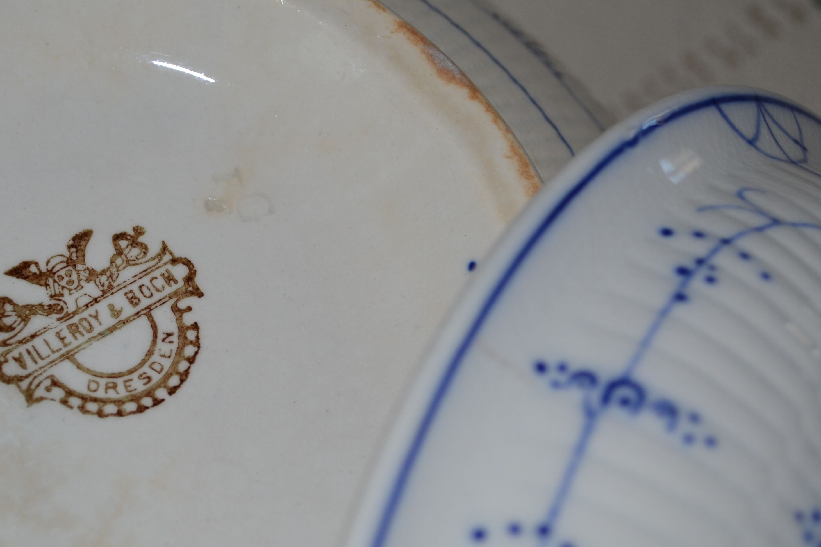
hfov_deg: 21.7
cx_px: 197
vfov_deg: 14.7
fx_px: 2121
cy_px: 245
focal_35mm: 93
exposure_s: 1/60
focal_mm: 38
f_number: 5
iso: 200
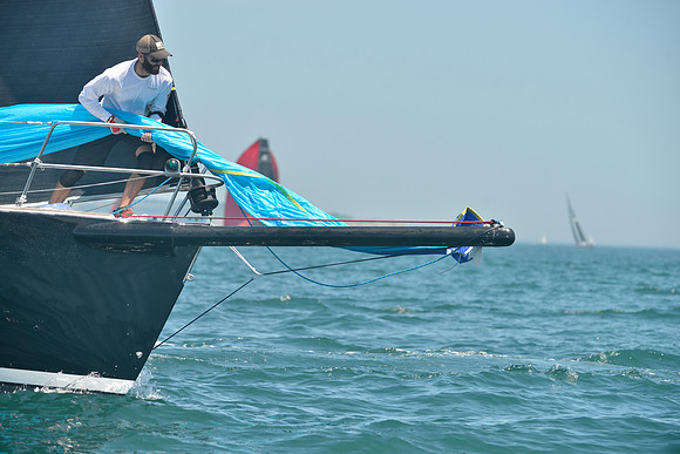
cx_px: 340
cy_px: 227
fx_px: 3778
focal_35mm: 200
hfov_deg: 10.3
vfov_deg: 6.9
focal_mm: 200
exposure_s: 1/1000
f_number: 5.6
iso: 280
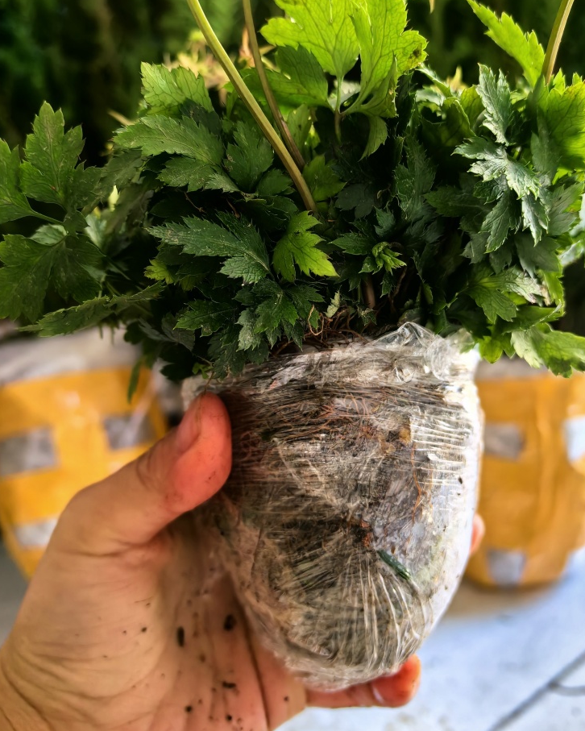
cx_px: 281
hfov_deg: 47.1
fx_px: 671
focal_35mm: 31
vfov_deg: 57.0
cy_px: 318
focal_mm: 5.75
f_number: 2
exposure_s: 1/100
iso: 100
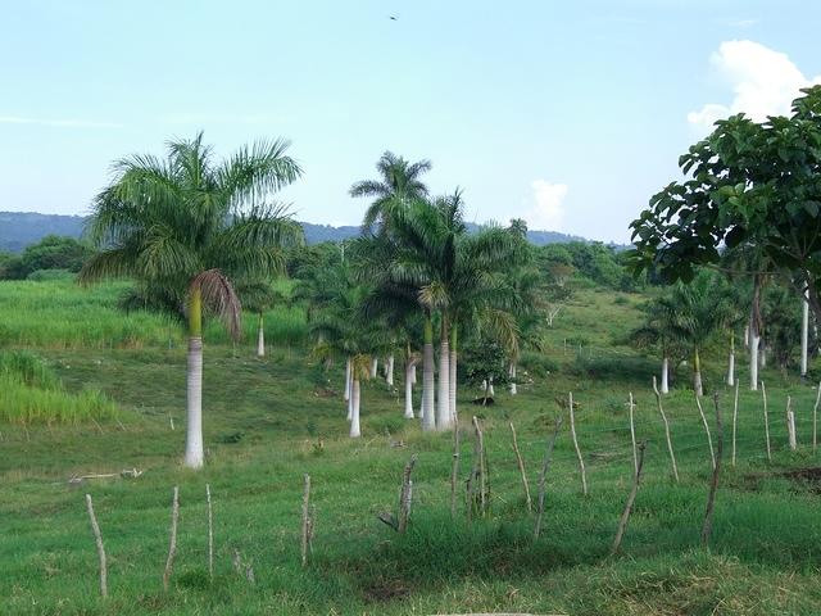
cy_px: 308
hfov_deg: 33.8
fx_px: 1352
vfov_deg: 25.7
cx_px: 410
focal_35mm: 57
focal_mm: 11.8
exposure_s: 1/320
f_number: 3.6
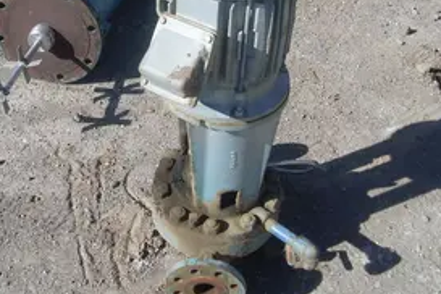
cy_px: 61
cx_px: 204
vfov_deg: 23.1
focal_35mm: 58
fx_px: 710
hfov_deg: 34.5
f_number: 7.7
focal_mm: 6.3
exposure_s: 1/250
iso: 80
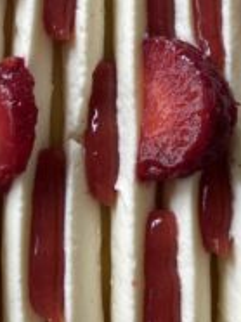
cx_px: 96
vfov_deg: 26.6
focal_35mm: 70
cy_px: 16
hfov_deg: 20.9
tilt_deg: -81.7
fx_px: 651
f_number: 1.8
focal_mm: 4.25
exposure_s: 1/122
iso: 80
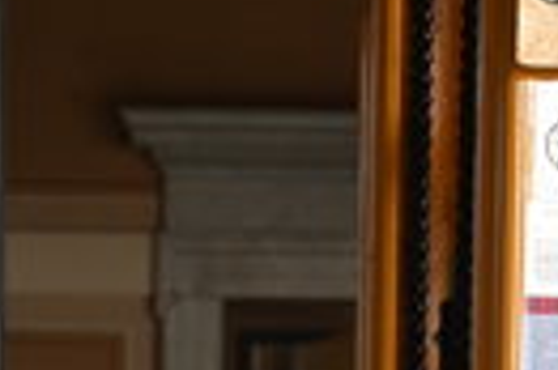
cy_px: 1316
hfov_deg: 6.2
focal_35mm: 329
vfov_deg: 4.0
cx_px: -81
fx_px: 5093
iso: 640
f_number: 5
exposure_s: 1/100
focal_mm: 43
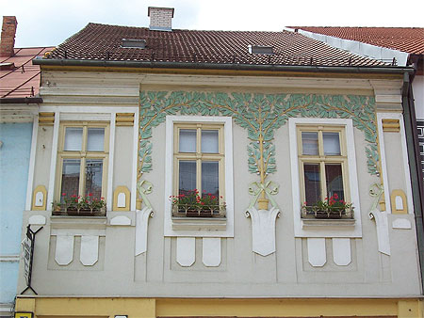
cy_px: 159
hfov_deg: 34.3
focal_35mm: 56
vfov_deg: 26.1
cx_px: 212
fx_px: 686
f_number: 6
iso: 80
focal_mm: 9.4
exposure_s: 1/244
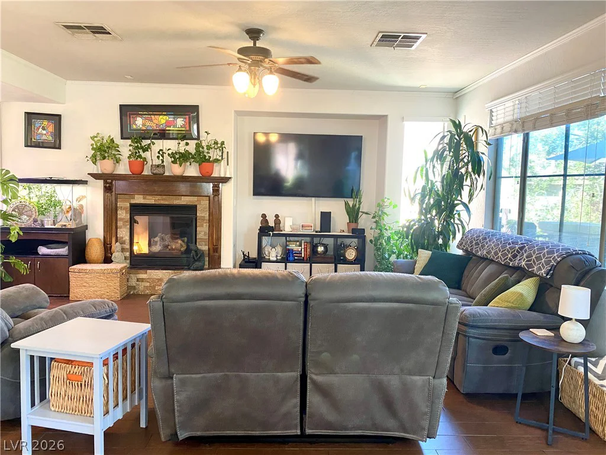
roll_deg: -1.2
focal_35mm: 26
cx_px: 303
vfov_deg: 53.1
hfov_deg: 67.3
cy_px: 228
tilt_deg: -5.7
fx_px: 455
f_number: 1.8
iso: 250
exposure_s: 1/60
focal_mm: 4.25
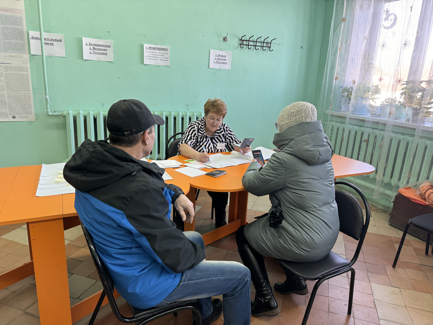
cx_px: 216
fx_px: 300
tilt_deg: -15.1
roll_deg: -3.7
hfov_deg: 71.6
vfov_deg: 56.8
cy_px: 162
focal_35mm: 24
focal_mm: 6.86
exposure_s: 1/100
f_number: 1.78
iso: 125
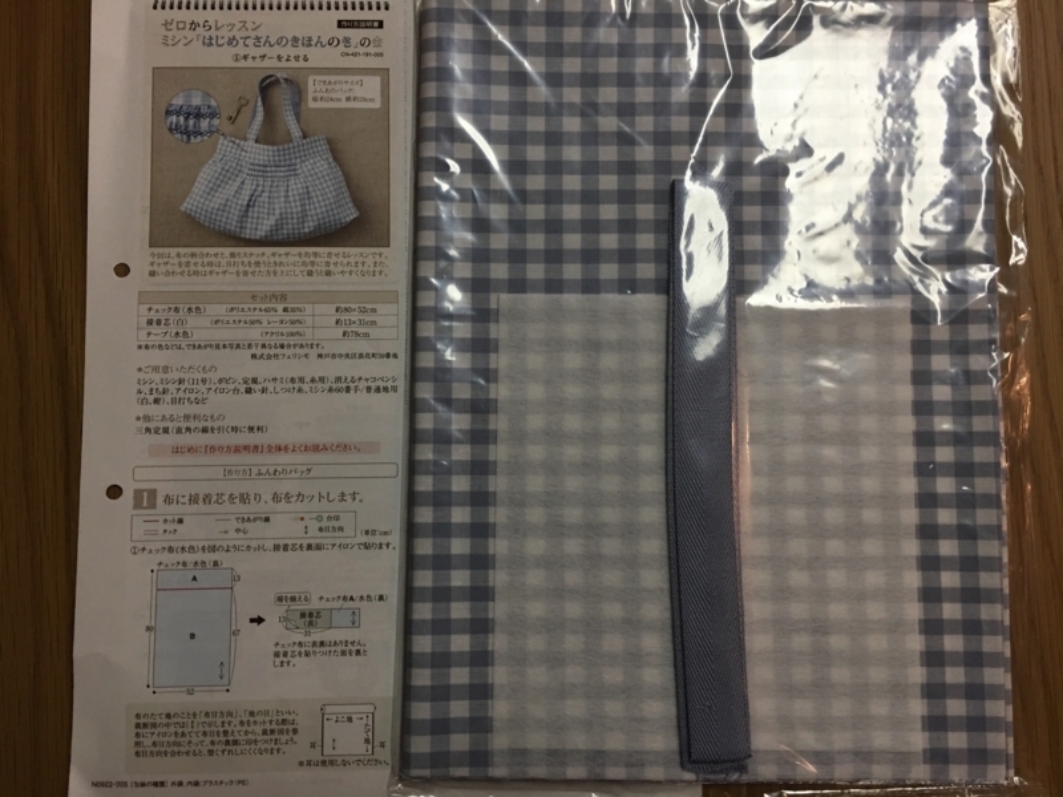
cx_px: 532
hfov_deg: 61.7
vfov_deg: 48.2
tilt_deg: -84.8
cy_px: 398
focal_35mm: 29
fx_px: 891
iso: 64
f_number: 2.2
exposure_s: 1/15
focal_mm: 4.15
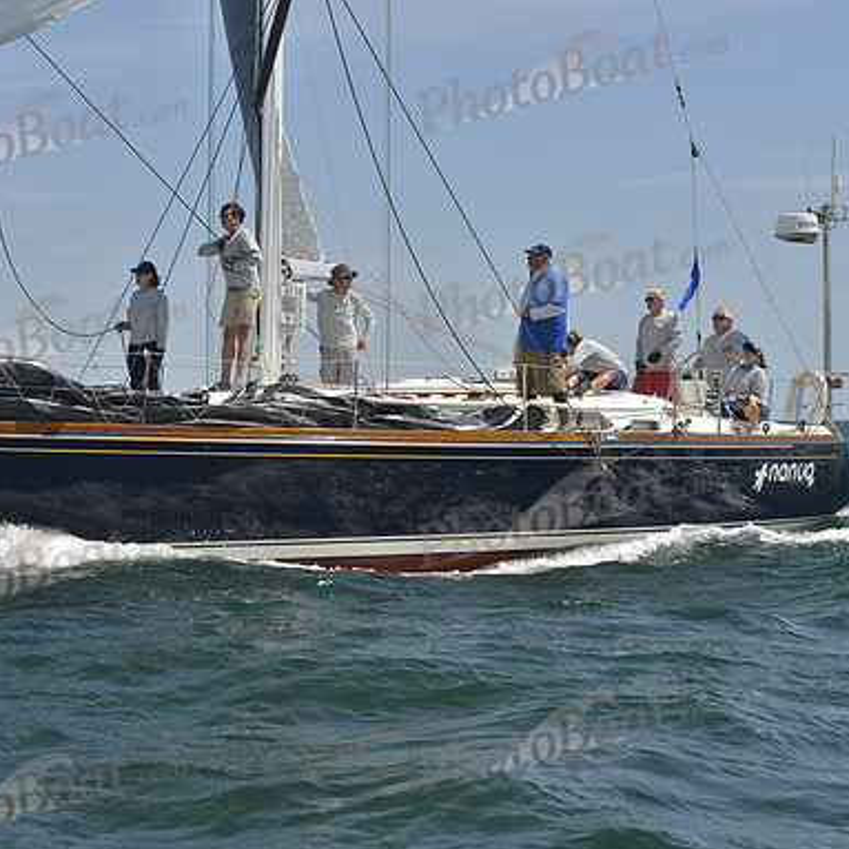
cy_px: 427
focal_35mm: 90
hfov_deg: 19.3
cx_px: 304
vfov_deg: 19.3
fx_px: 2497
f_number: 7.1
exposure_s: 1/800
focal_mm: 70
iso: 400
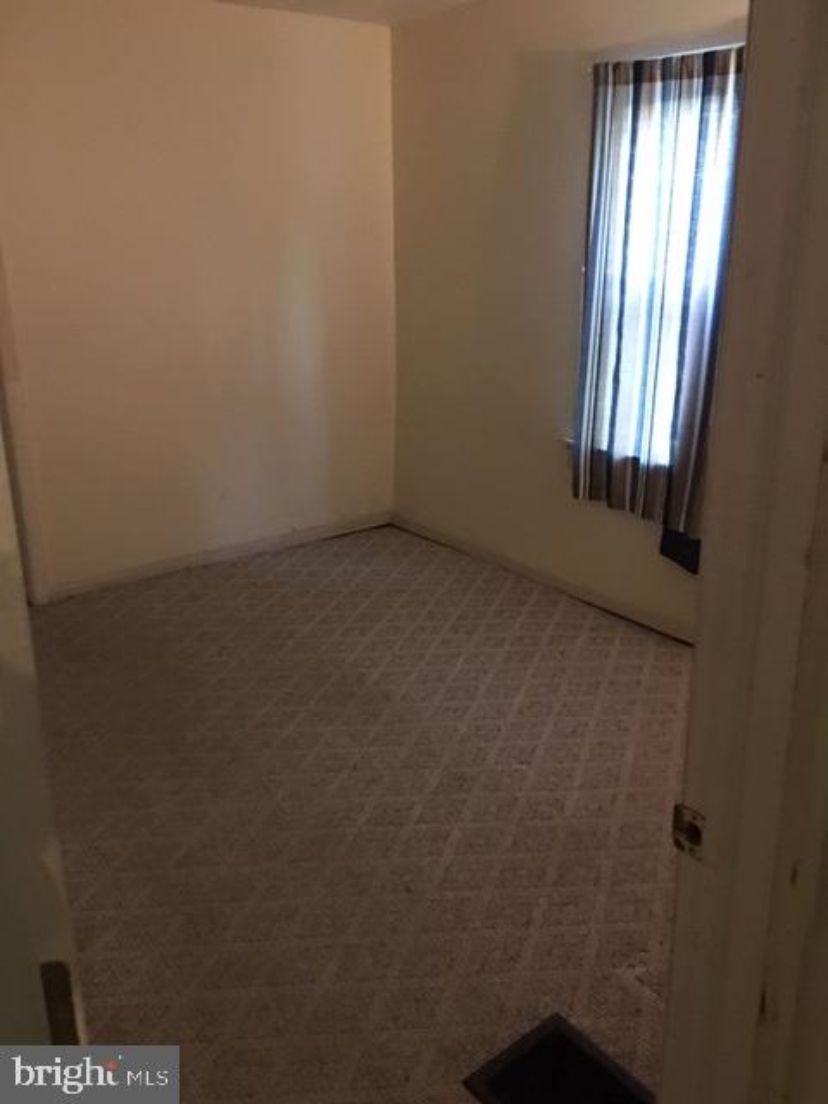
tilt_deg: -16.7
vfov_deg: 61.7
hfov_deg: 48.2
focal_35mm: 29
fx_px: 925
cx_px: 414
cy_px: 552
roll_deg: +0.9
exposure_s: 1/4
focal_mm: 4.15
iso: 100
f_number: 2.2
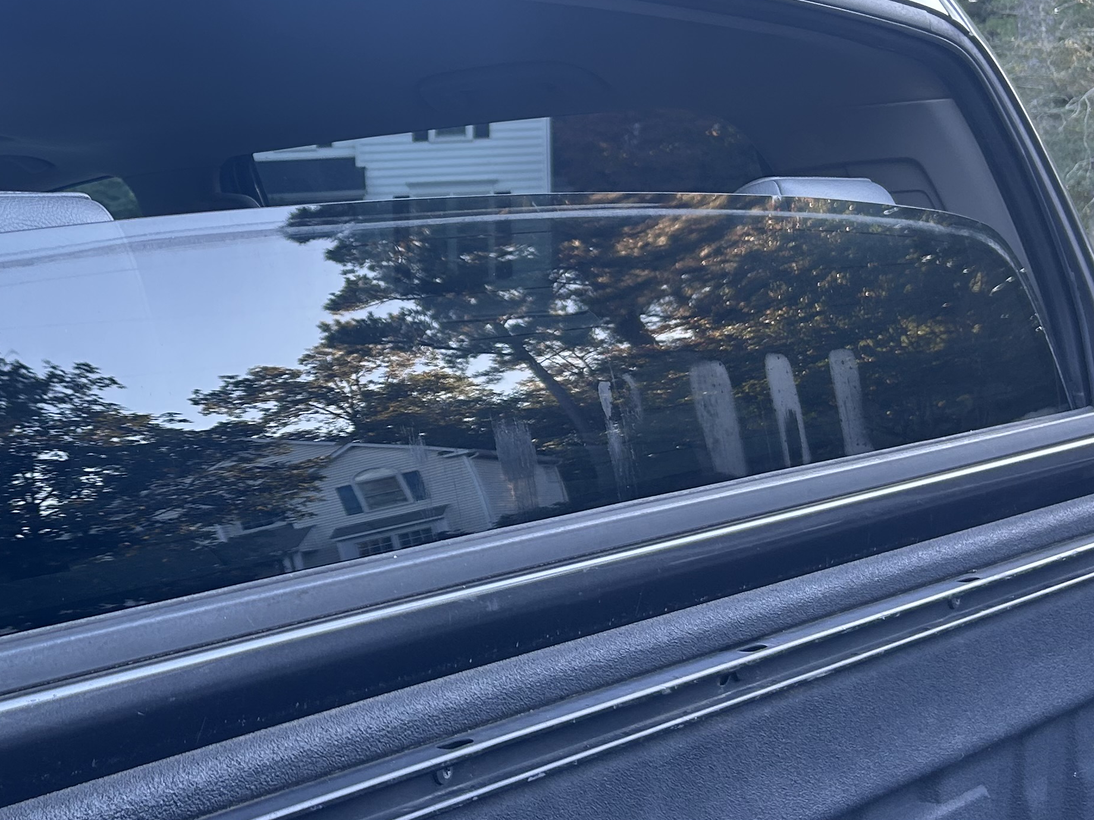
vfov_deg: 25.7
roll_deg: +1.7
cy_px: 424
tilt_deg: -2.5
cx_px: 212
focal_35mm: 57
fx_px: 1801
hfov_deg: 32.8
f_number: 1.5
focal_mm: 5.7
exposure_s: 1/121
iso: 80
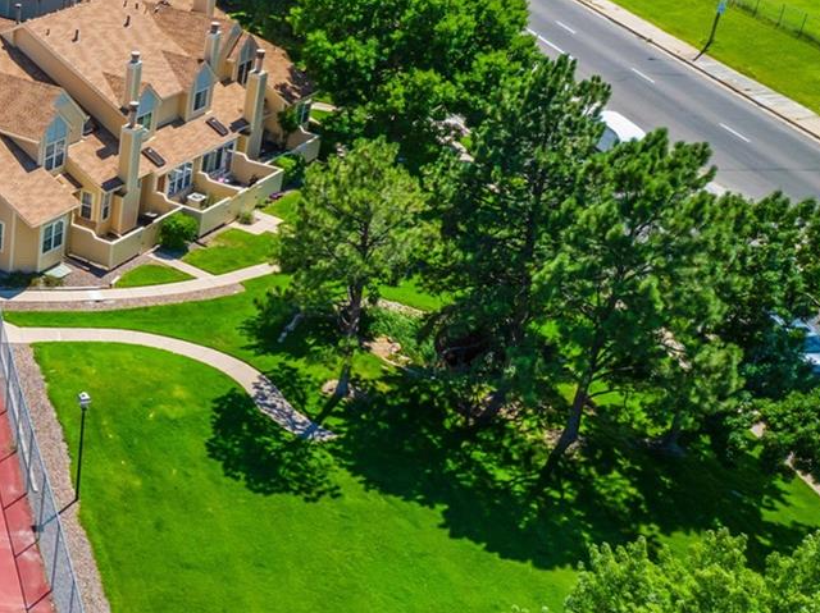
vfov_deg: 24.4
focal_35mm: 60
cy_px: 335
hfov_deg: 27.9
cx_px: -186
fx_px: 1420
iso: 100
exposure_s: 1/100
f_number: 4
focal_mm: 12.29
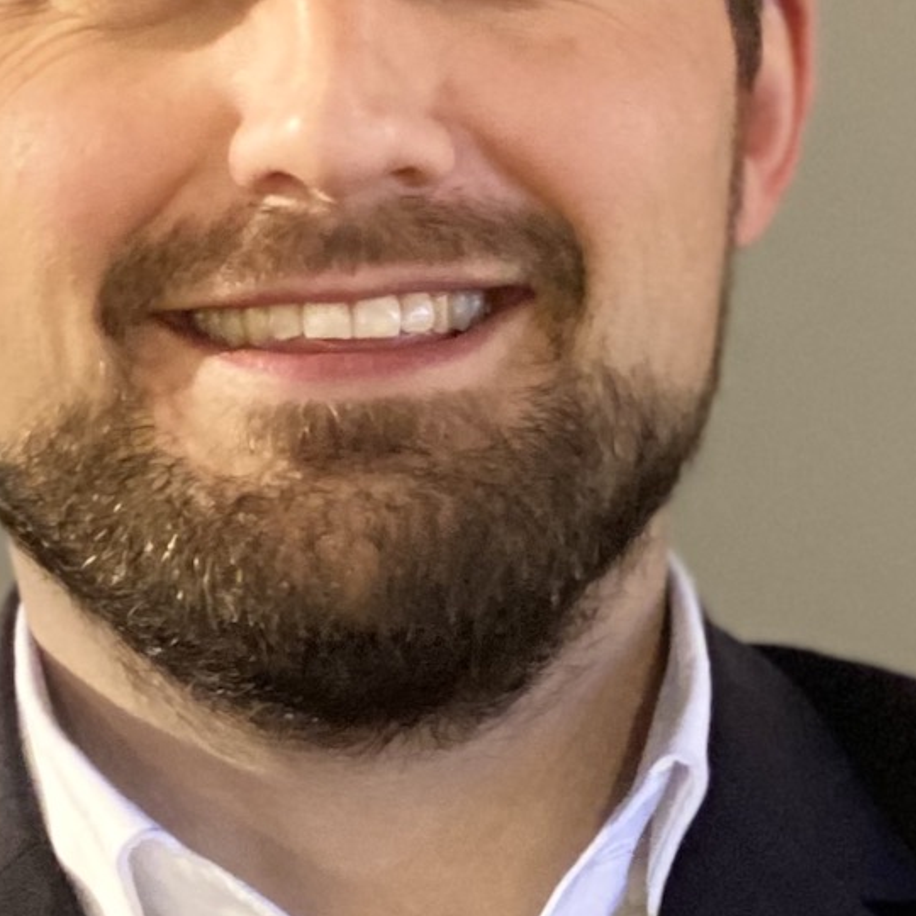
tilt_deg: +0.4
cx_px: 263
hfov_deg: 15.9
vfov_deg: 15.9
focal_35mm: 109
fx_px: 3263
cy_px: 159
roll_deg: -0.1
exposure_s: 1/22
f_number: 2
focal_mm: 6
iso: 400
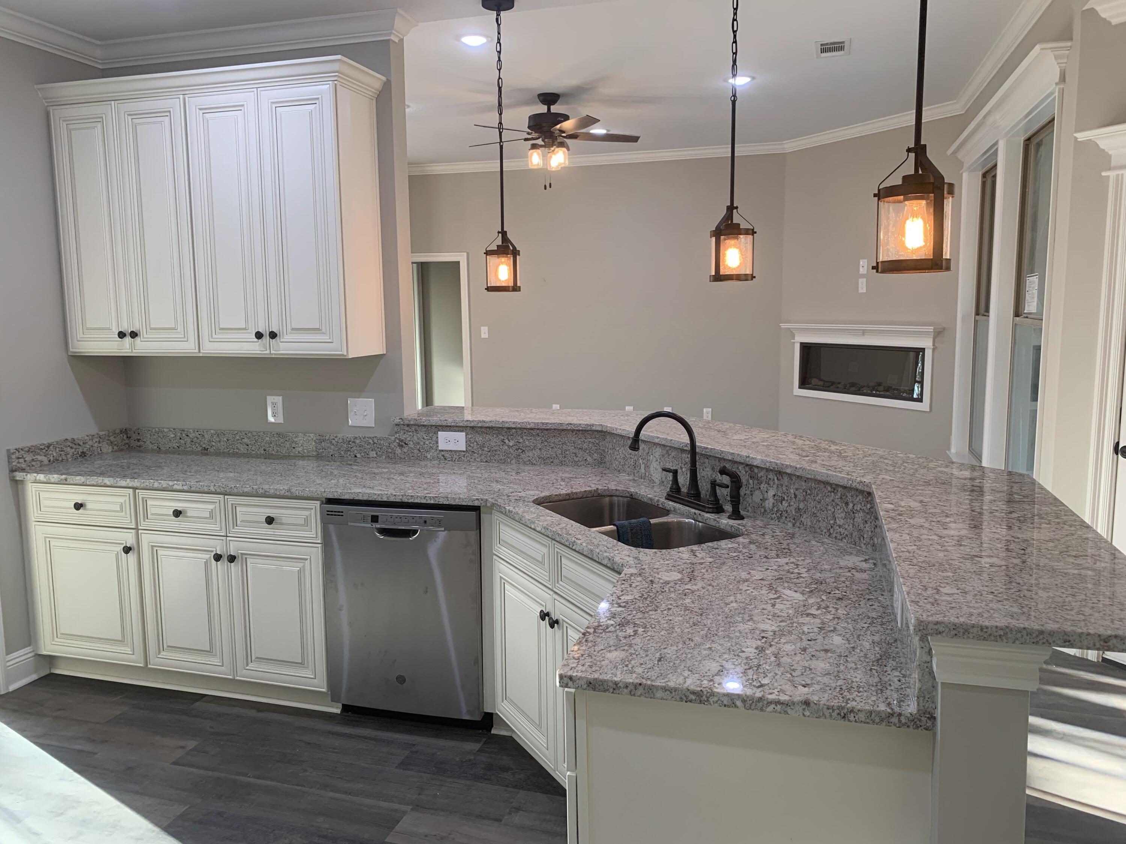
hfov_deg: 67.3
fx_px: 846
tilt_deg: -6.5
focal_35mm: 26
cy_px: 422
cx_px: 563
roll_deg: +0.2
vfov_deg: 53.1
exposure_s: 1/120
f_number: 1.8
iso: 100
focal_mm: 4.25
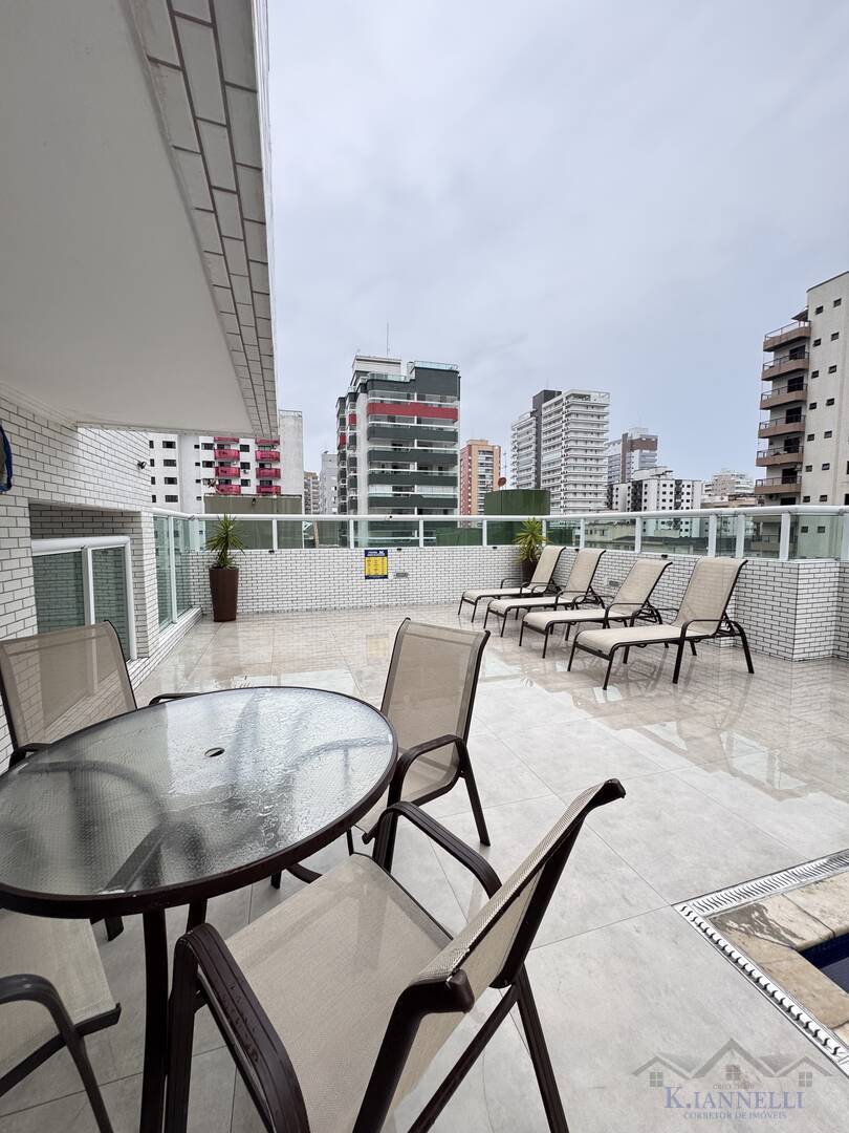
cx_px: 424
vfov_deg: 102.1
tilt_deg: -4.2
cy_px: 566
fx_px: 458
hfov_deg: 85.7
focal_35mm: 14
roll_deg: +0.7
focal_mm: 2.22
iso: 40
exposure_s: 1/636
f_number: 2.2
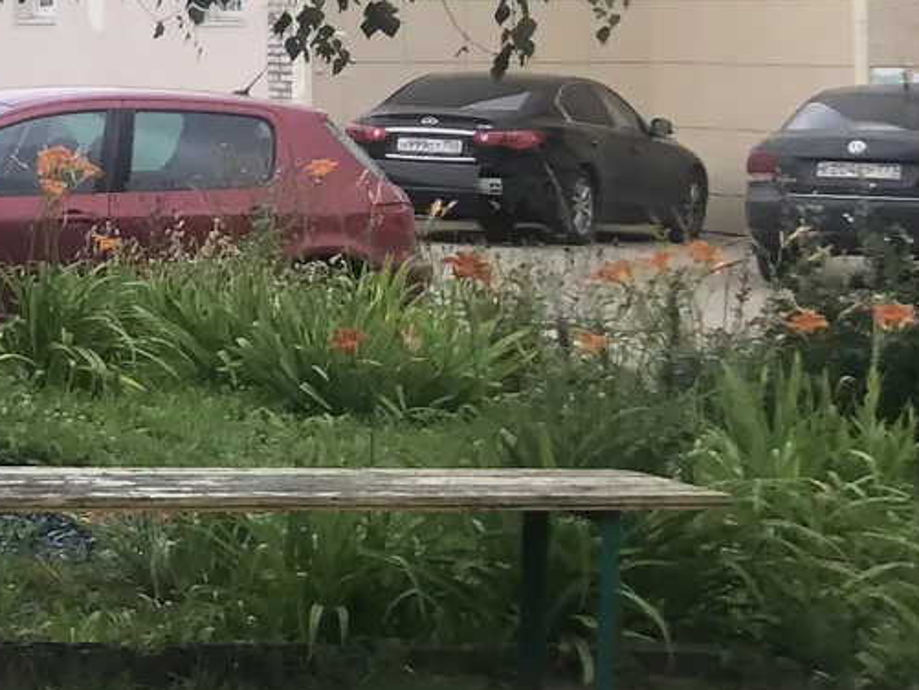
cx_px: -1229
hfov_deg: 12.1
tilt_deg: +0.9
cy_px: -40
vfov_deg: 10.9
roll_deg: +0.1
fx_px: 3558
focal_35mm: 134
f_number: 1.8
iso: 50
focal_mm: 3.99
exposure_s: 1/120
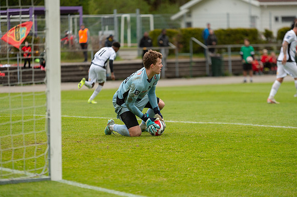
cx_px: 148
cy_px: 98
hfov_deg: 10.9
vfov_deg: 7.2
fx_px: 1564
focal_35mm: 190
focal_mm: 185
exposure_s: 1/1250
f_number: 3.2
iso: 1600
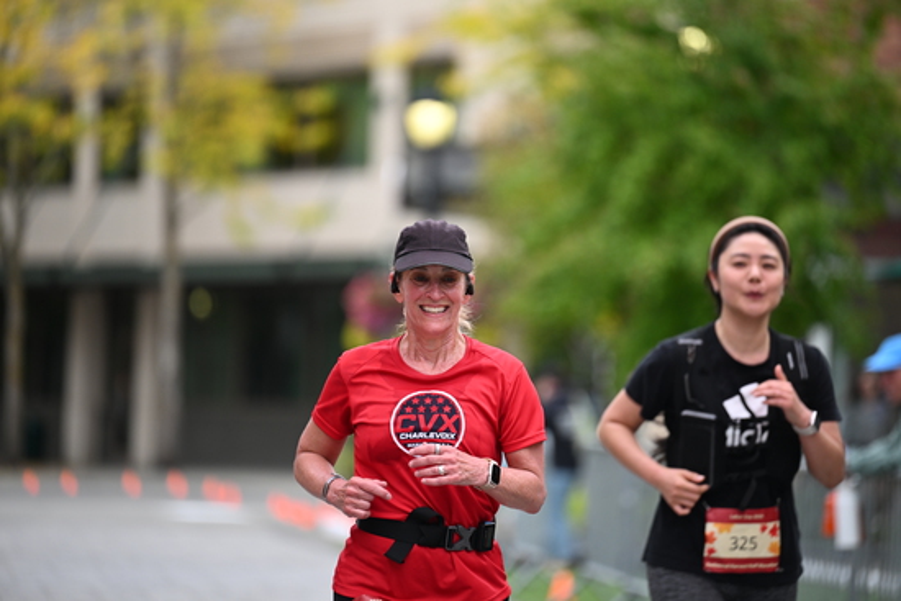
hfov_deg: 10.3
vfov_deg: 6.9
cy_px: 300
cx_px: 450
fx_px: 5007
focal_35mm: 200
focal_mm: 200
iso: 640
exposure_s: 1/1600
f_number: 2.8
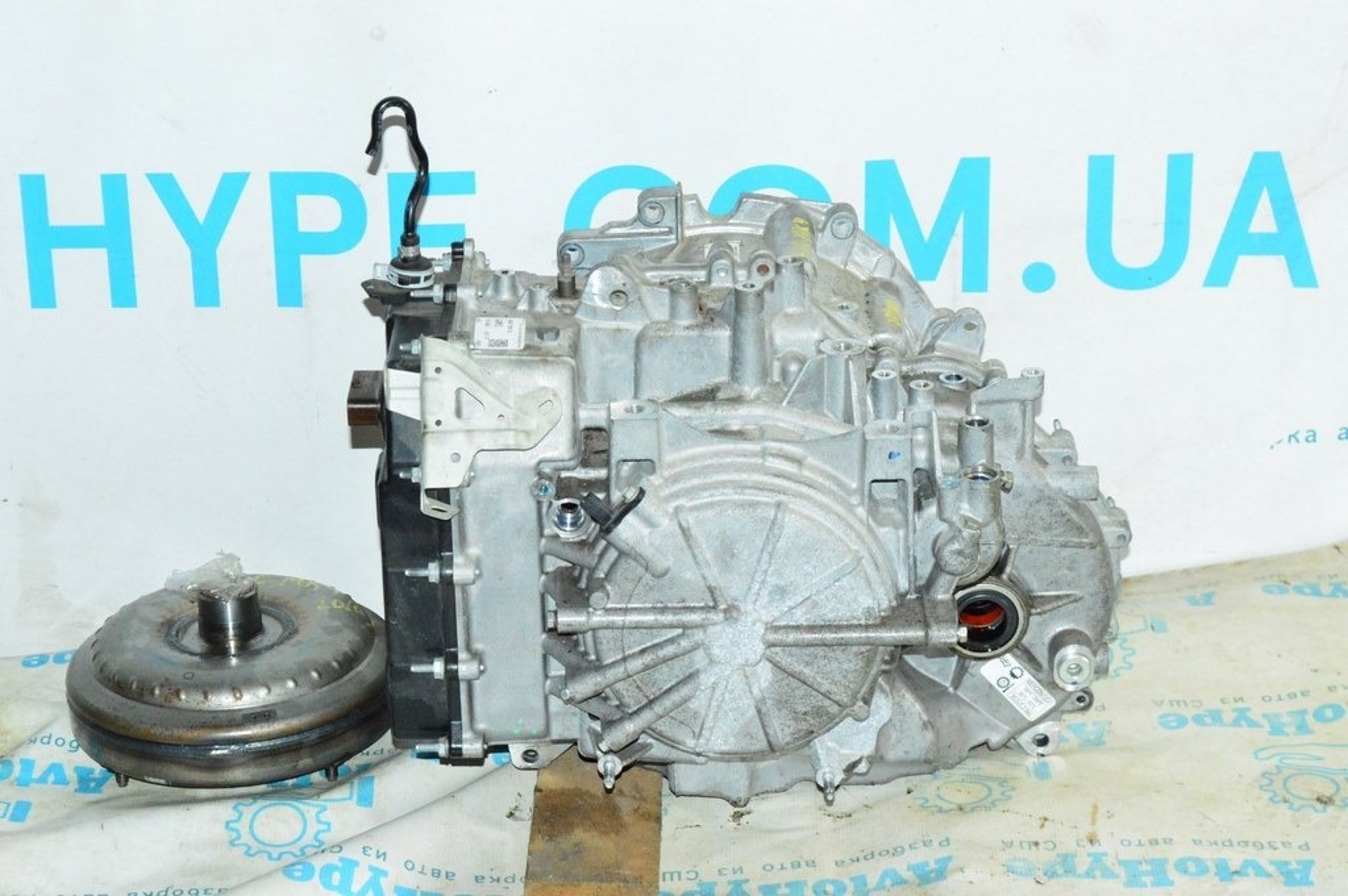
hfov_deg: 24.6
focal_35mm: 82
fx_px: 3087
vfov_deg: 16.5
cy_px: 448
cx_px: 674
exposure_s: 1/200
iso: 6400
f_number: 11
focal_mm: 55
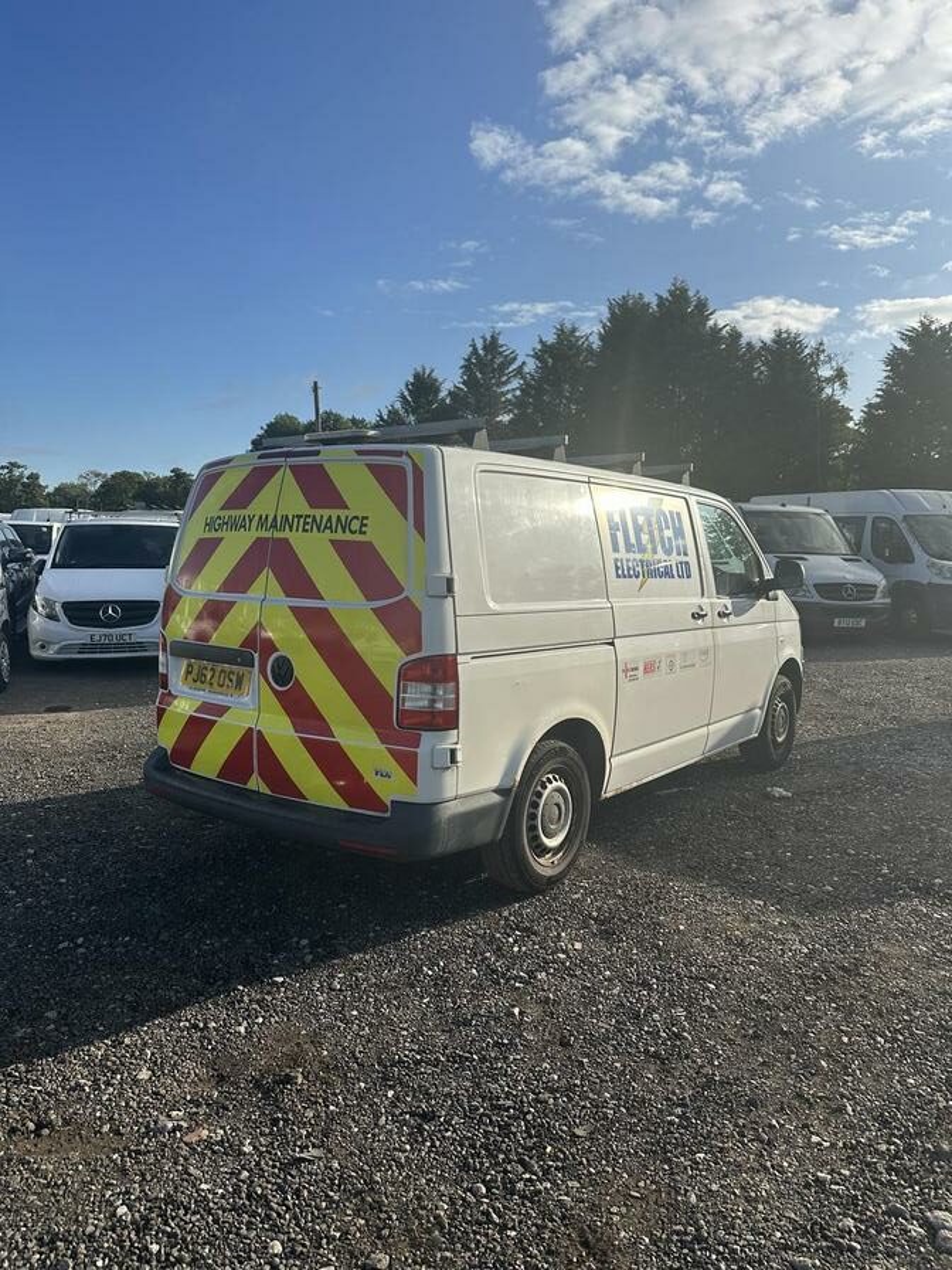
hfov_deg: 56.8
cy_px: 635
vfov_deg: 71.6
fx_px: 880
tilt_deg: -5.1
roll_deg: -0.4
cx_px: 476
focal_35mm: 24
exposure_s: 1/5263
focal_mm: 6.86
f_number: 1.78
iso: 80
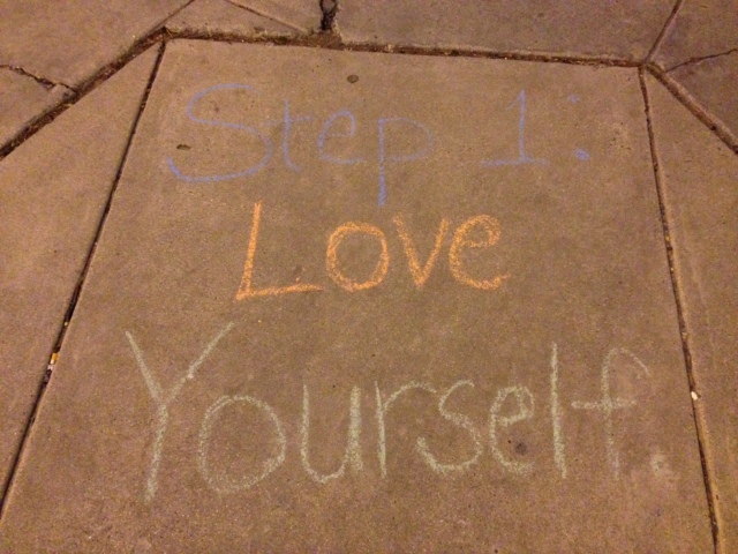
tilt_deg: -56.0
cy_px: 277
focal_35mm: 33
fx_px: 704
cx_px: 369
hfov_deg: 55.4
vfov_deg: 42.9
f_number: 2.4
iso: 800
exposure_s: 1/15
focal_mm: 4.12
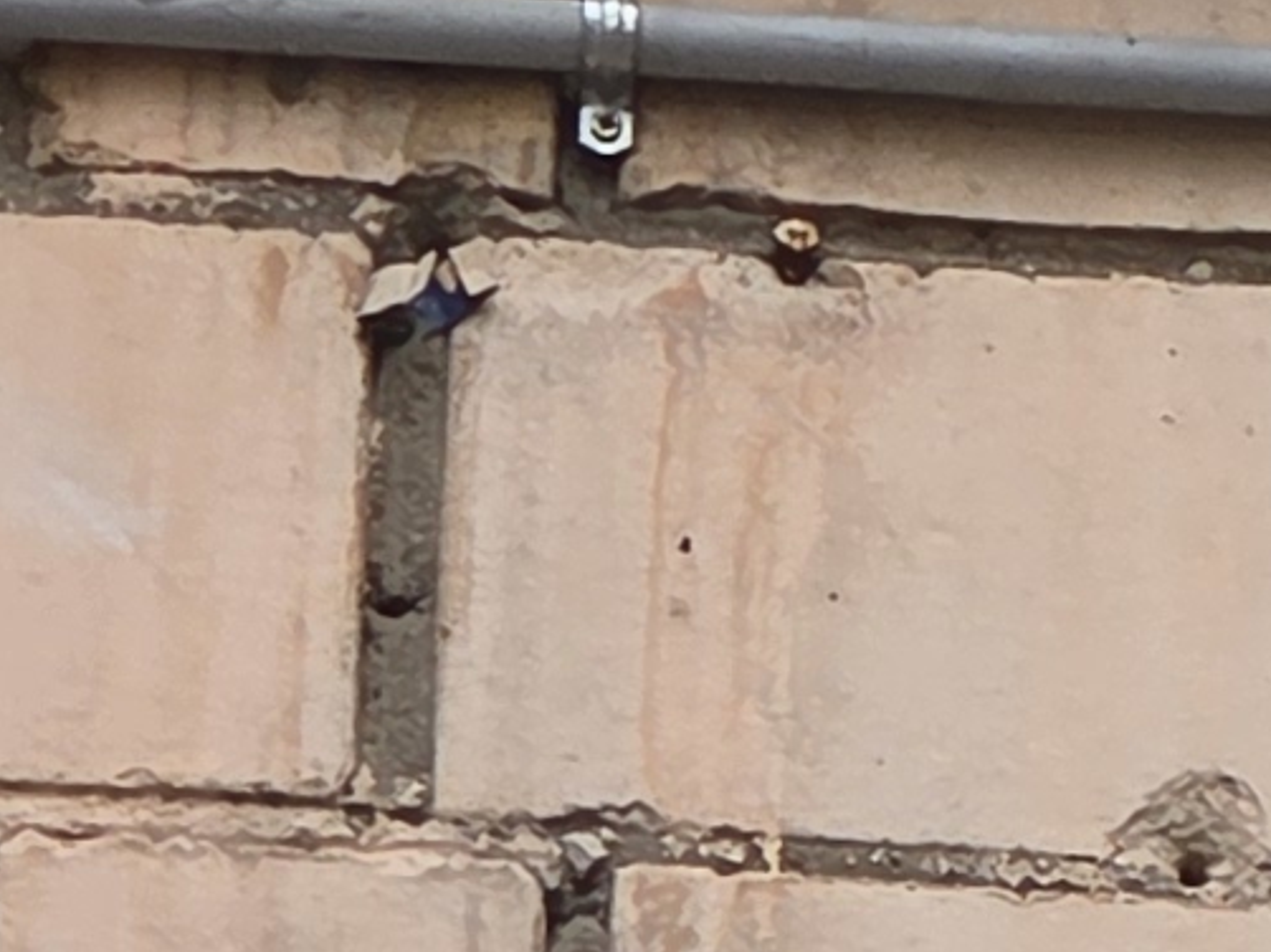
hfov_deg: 3.6
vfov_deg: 2.7
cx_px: 2342
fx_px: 20185
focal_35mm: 550
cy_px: -879
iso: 25
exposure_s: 1/188
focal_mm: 7
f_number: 2.4
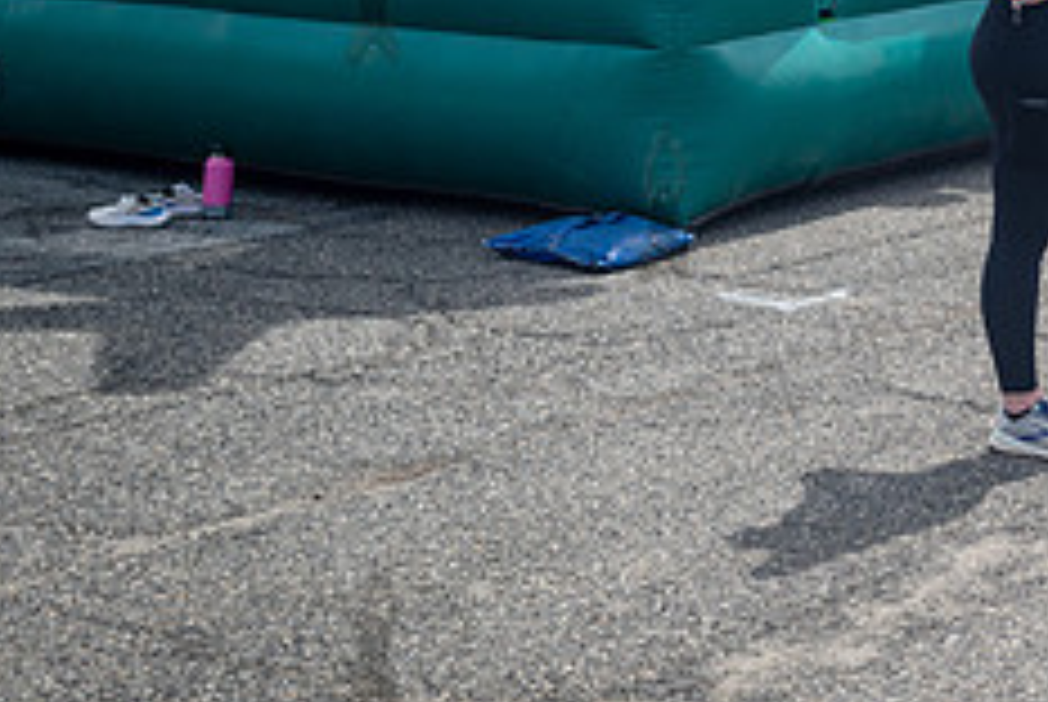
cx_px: 1241
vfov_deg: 15.4
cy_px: -16
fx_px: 2536
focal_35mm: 87
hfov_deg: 21.7
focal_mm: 35
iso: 200
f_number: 4
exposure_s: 1/1000
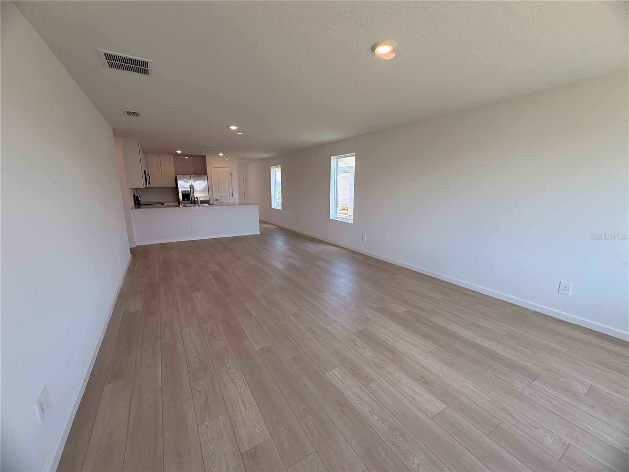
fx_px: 254
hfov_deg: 102.1
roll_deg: +0.1
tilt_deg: -10.1
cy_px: 236
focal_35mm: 14
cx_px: 314
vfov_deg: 85.7
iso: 64
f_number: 2.2
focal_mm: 2.22
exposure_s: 1/130
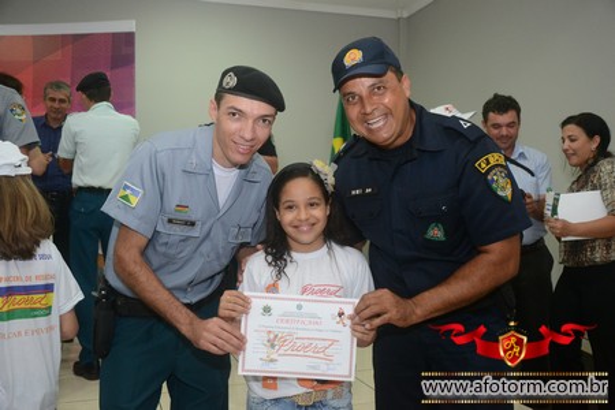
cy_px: 205
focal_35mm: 36
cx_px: 308
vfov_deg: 36.9
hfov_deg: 53.1
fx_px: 615
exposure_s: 1/100
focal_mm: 24
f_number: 3.8
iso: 1600
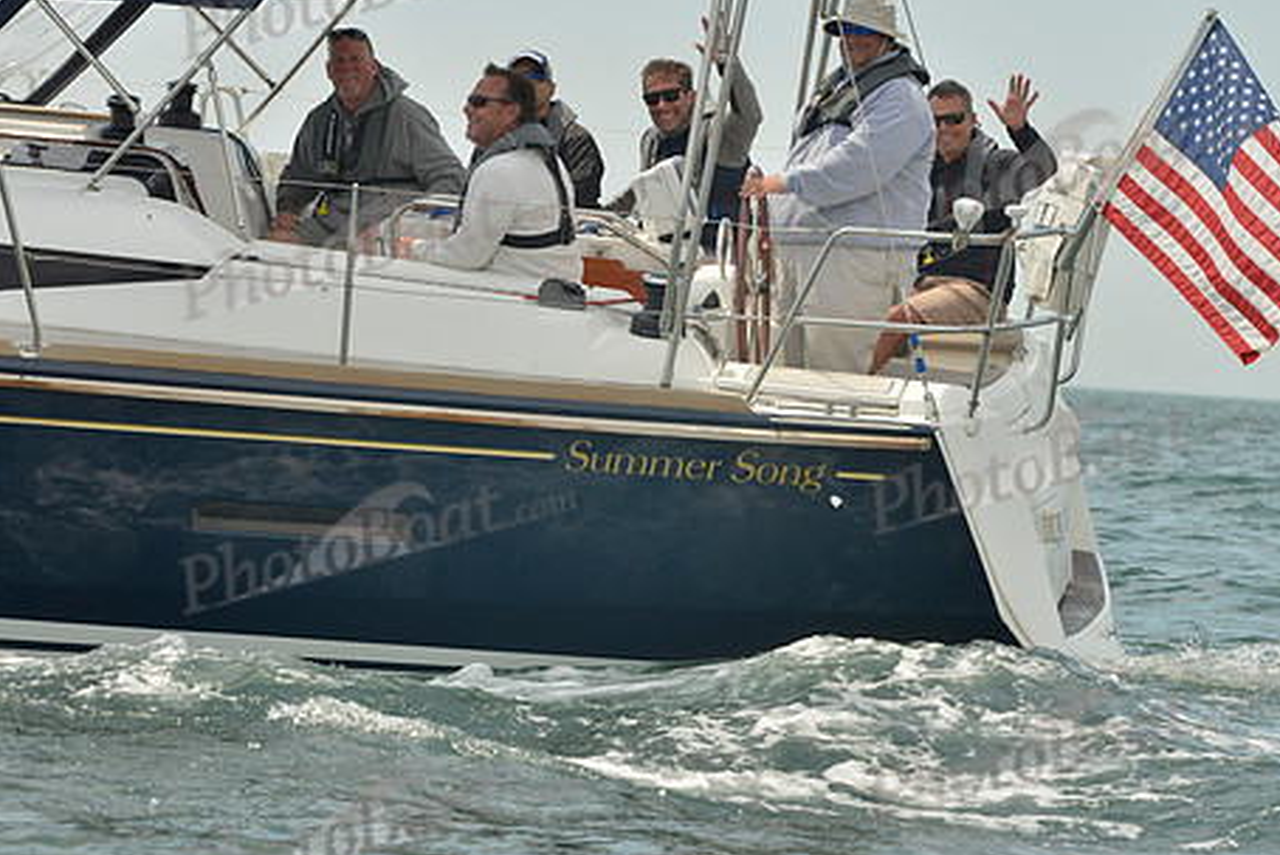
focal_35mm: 179
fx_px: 6366
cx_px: 725
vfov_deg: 7.7
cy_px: 354
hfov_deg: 11.5
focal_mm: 140
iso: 560
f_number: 10
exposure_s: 1/1250
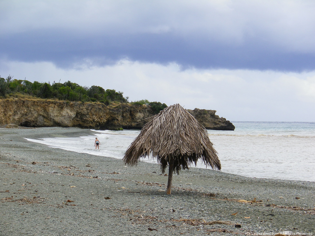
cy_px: 118
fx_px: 1347
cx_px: 158
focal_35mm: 148
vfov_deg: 10.0
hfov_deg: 13.3
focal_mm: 26.2
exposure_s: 1/250
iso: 80
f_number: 5.6
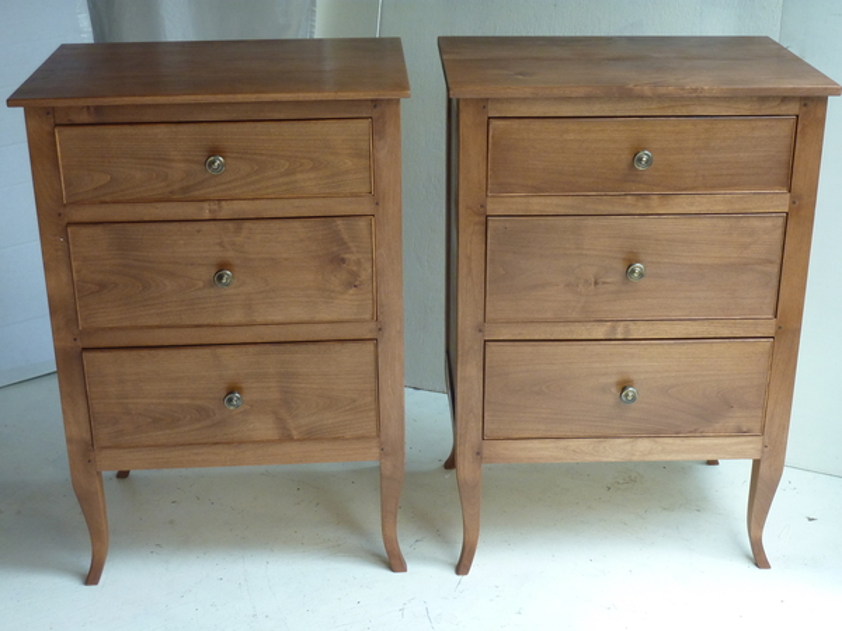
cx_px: 421
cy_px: 316
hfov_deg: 36.8
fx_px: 1265
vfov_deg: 28.0
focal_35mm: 52
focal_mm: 8.5
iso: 200
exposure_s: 1/40
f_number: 3.8
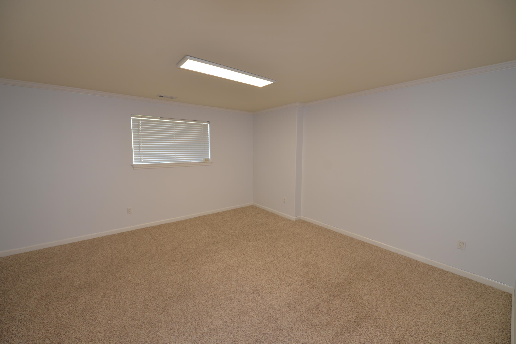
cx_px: 258
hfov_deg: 104.2
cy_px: 172
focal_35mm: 14
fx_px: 201
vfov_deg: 81.3
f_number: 4
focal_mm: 14
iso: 280
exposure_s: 1/60
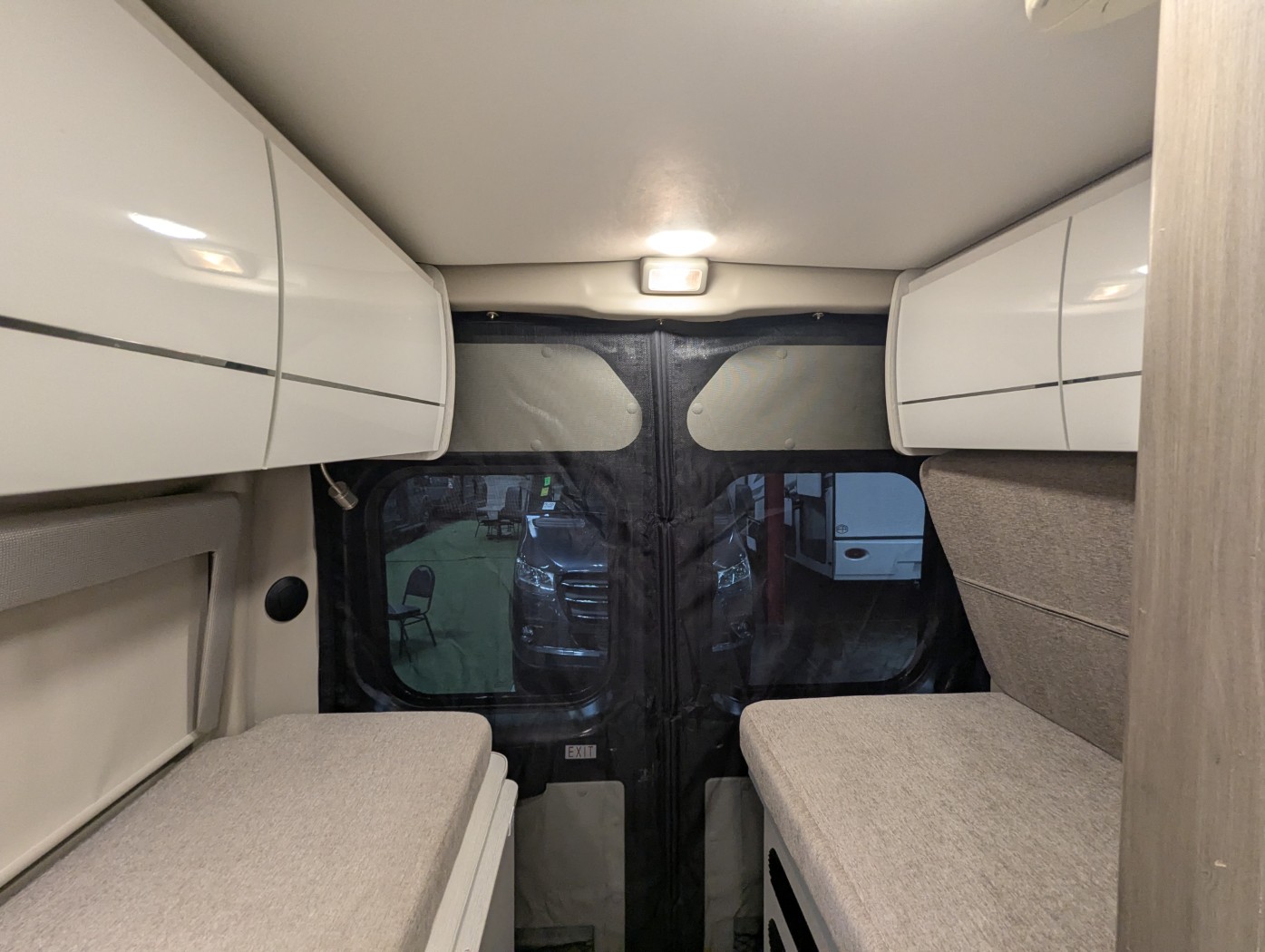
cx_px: 632
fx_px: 585
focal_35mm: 16
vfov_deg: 78.2
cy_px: 476
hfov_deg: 94.4
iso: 196
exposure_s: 1/72.2
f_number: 2.2
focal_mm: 2.35
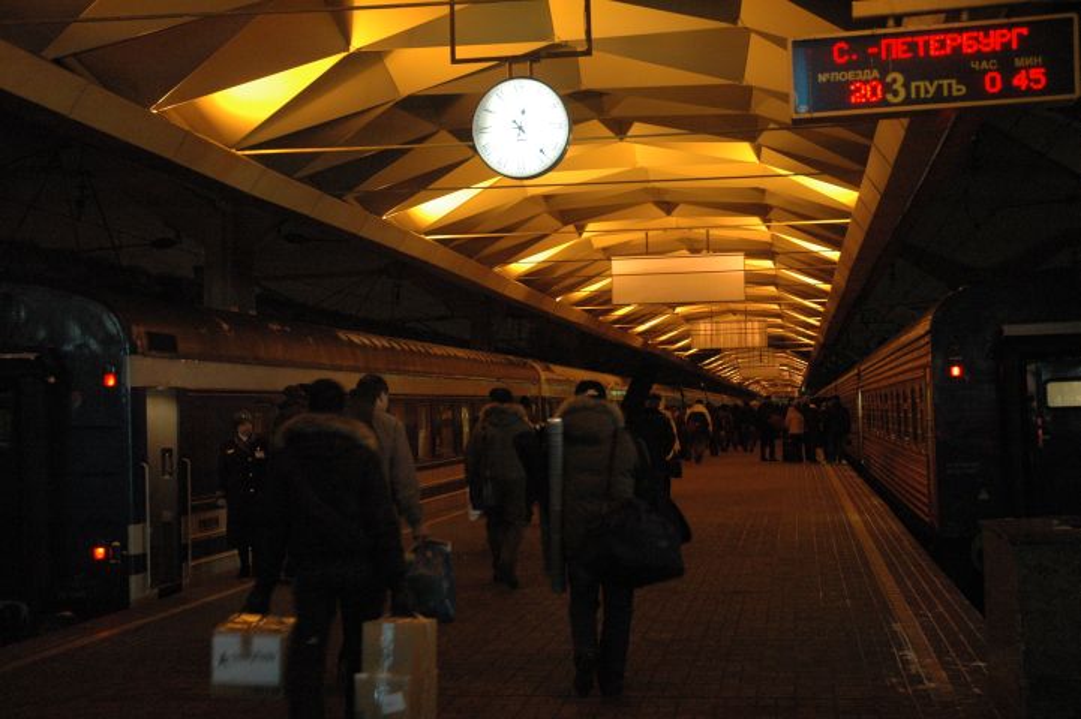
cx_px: 540
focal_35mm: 52
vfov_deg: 25.7
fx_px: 1576
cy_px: 360
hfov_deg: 37.9
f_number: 4.2
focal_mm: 35
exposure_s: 1/15
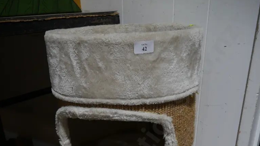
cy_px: 167
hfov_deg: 49.4
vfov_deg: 26.4
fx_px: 283
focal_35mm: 41
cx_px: 130
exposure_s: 1/100
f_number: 3.5
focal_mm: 14
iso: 200
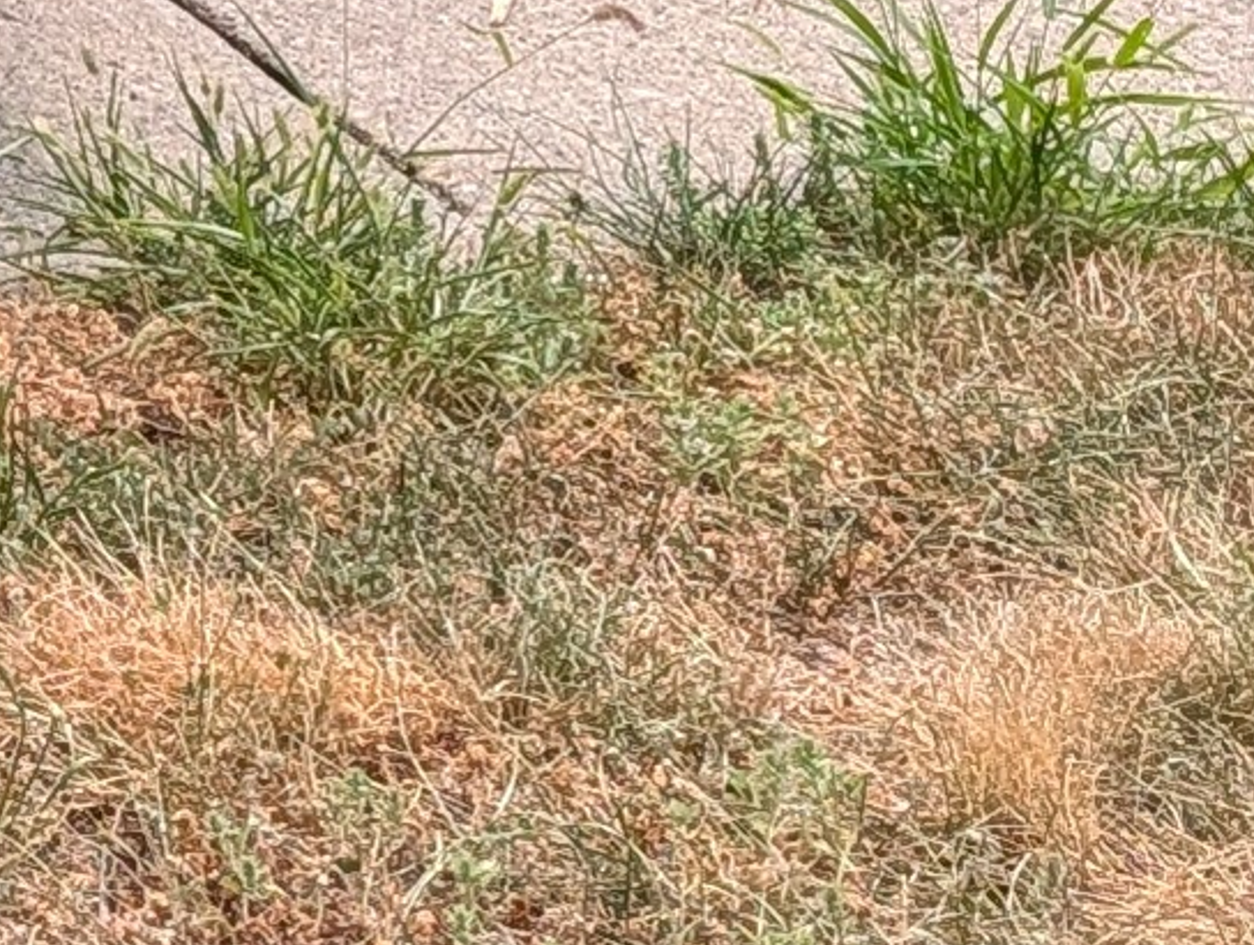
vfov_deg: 7.9
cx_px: -3294
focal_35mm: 180
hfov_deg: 8.1
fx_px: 6532
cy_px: -991
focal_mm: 6.9
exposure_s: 1/4651
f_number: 1.68
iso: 16
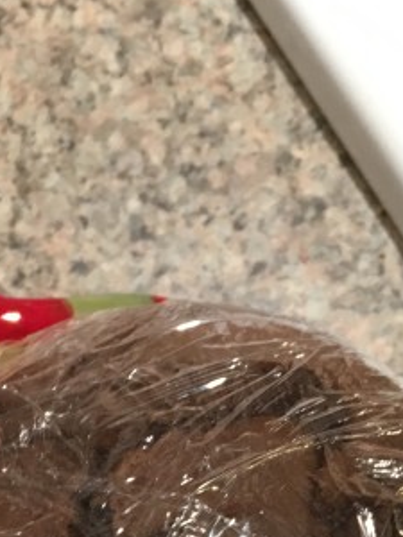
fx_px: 1537
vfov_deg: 17.7
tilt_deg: -78.4
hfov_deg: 14.0
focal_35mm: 99
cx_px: -193
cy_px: 807
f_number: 2.2
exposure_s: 1/30
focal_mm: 4.15
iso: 80
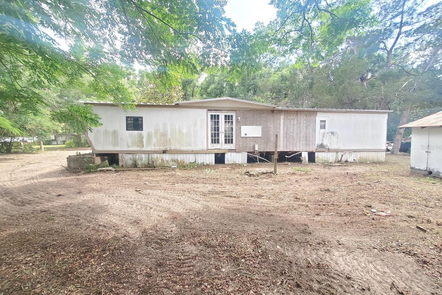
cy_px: 147
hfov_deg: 104.3
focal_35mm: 14
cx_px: 219
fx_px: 172
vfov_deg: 81.2
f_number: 2.2
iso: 80
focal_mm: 1.8
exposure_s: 1/100
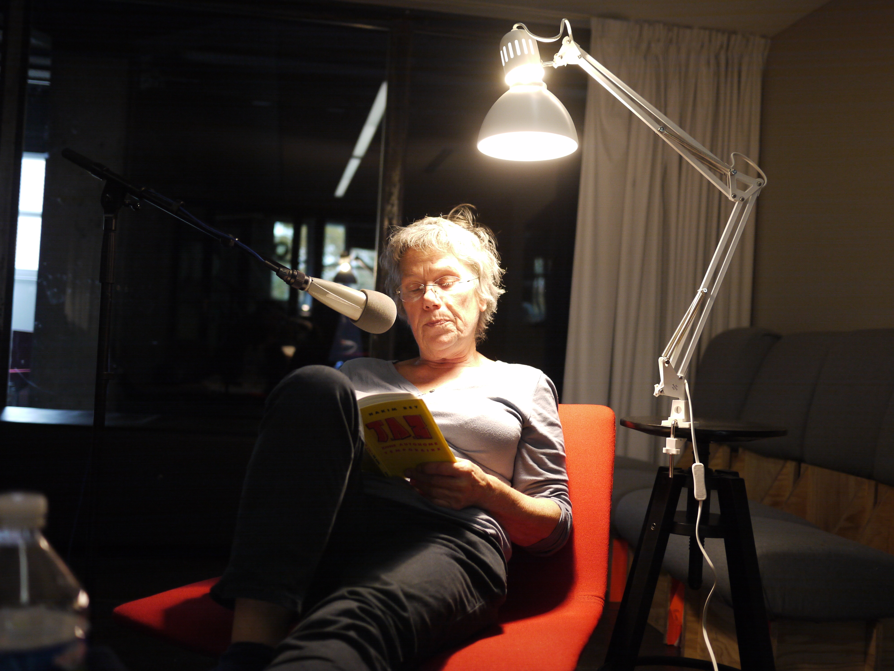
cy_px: 336
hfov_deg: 46.8
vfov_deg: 36.0
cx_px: 447
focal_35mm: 40
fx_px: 1033
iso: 400
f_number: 1.7
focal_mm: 20
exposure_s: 1/30
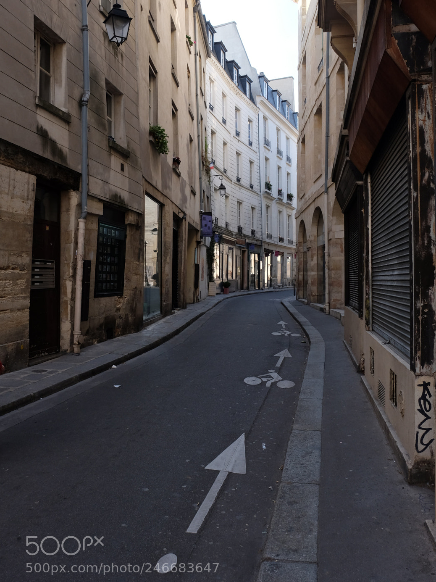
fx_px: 504
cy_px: 265
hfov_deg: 46.8
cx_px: 224
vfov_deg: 59.9
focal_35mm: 30
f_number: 10
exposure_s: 1/60
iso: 500
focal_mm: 18
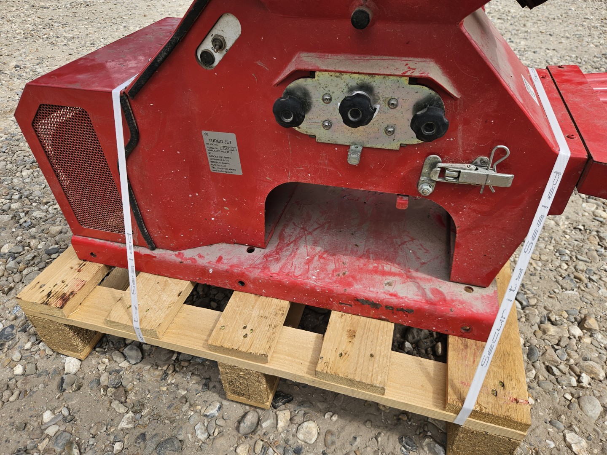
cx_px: 304
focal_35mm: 23
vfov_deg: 58.9
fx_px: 403
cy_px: 228
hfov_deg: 73.9
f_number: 1.8
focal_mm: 5.4
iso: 25
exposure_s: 1/1132
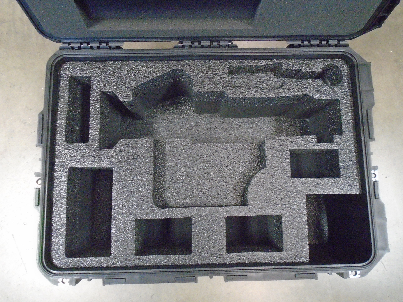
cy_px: 151
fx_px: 303
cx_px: 202
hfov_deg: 67.3
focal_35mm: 26
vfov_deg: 53.1
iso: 800
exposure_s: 1/50
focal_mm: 4.6
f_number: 3.2
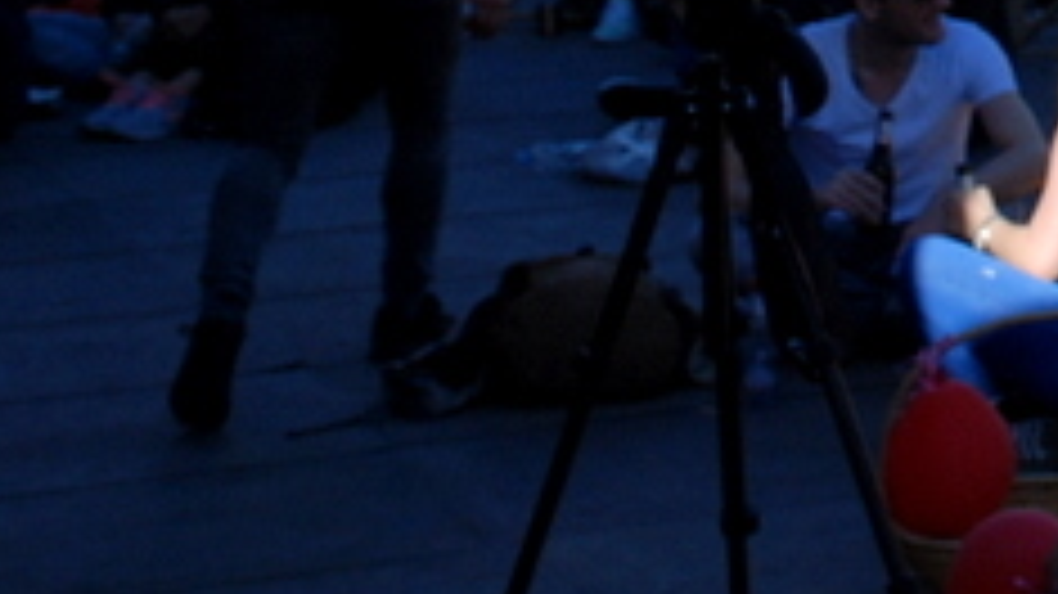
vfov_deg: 7.9
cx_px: 1522
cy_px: -387
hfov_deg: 13.6
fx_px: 4196
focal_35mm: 150
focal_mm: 31
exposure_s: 1/320
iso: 320
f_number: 9
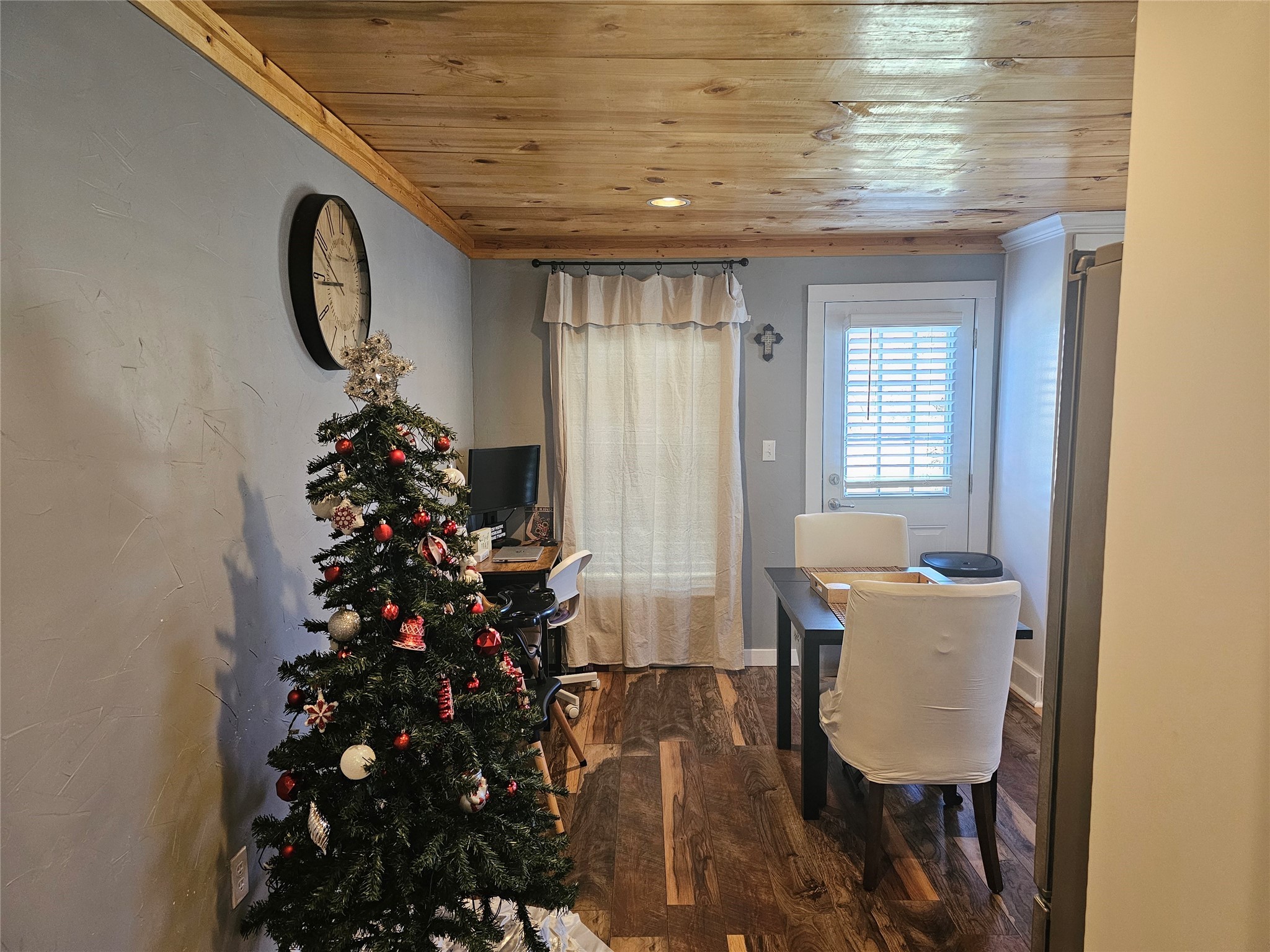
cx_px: 635
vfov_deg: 58.9
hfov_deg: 73.9
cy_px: 476
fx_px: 844
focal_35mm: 23
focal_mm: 6.3
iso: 640
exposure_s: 1/120
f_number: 1.7
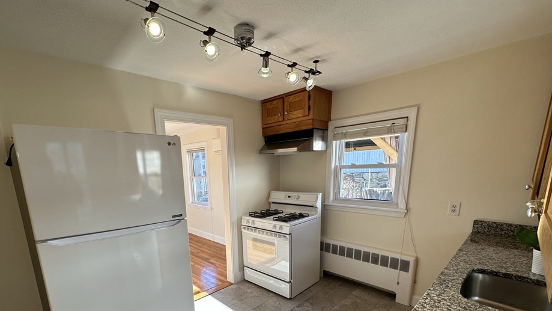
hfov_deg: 95.6
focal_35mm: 17
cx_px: 248
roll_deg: +1.7
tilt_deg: -12.8
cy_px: 224
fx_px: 249
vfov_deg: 61.2
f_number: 2.2
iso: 50
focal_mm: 2.22
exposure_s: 1/120
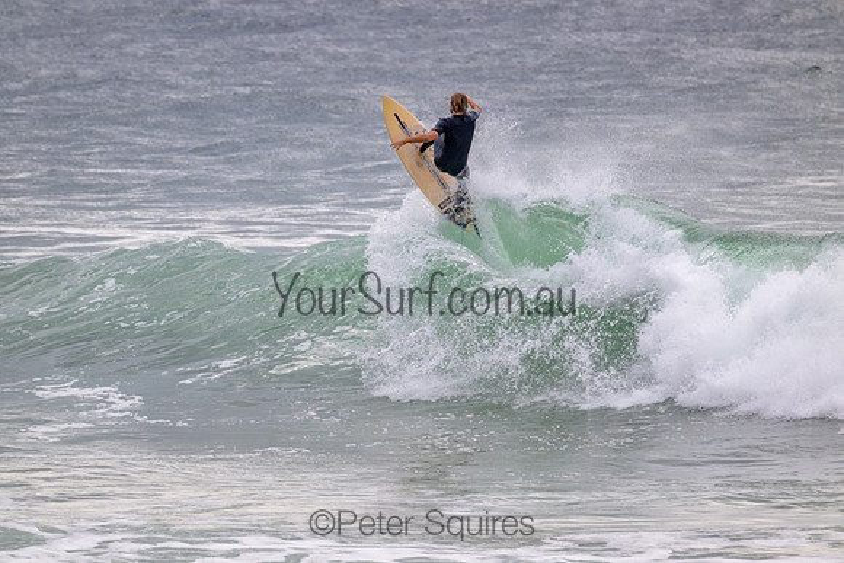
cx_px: 422
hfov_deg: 2.6
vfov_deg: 1.7
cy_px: 282
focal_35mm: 800
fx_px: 18759
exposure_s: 1/2000
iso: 1600
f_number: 11
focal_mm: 800
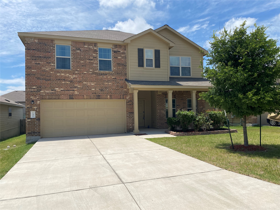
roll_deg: +1.1
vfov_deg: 53.1
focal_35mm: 26
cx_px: 140
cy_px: 105
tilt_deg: +1.1
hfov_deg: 67.3
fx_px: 210
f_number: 1.8
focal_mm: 4.25
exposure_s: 1/4115
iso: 32
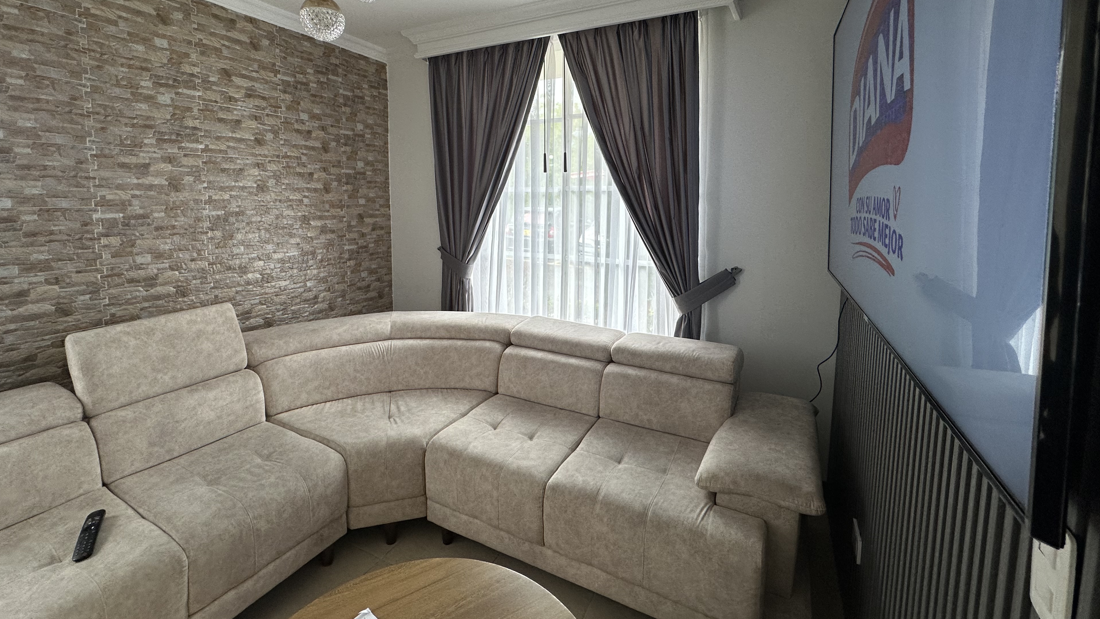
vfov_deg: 66.3
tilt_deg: -5.7
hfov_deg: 99.4
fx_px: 467
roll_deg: -0.5
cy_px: 243
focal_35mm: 16
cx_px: 541
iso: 100
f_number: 2.2
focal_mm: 2.22
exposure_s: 1/120
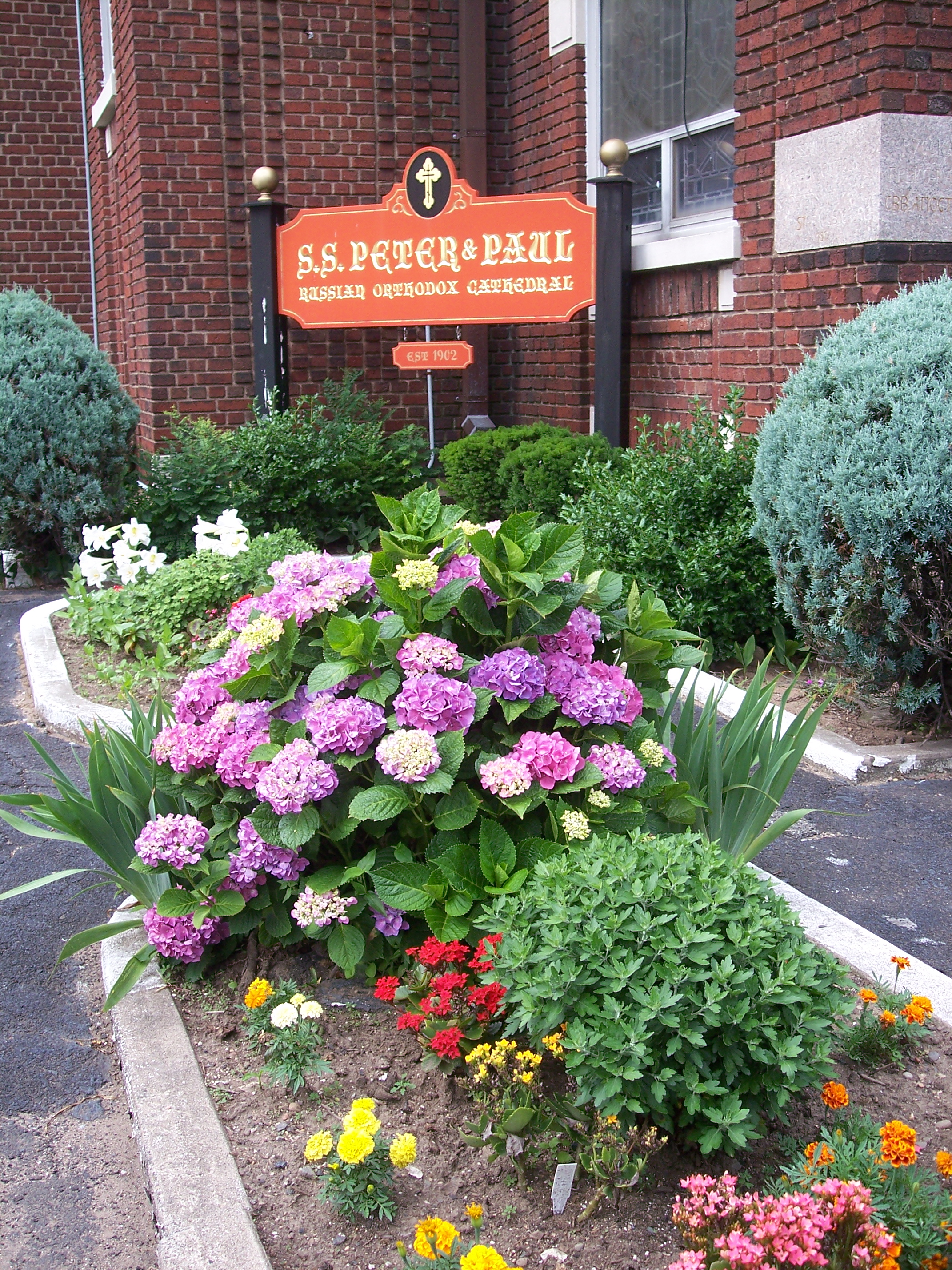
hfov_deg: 36.8
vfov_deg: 47.9
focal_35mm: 39
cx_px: 476
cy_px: 635
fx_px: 1430
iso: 100
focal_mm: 8
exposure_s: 1/250
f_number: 3.4
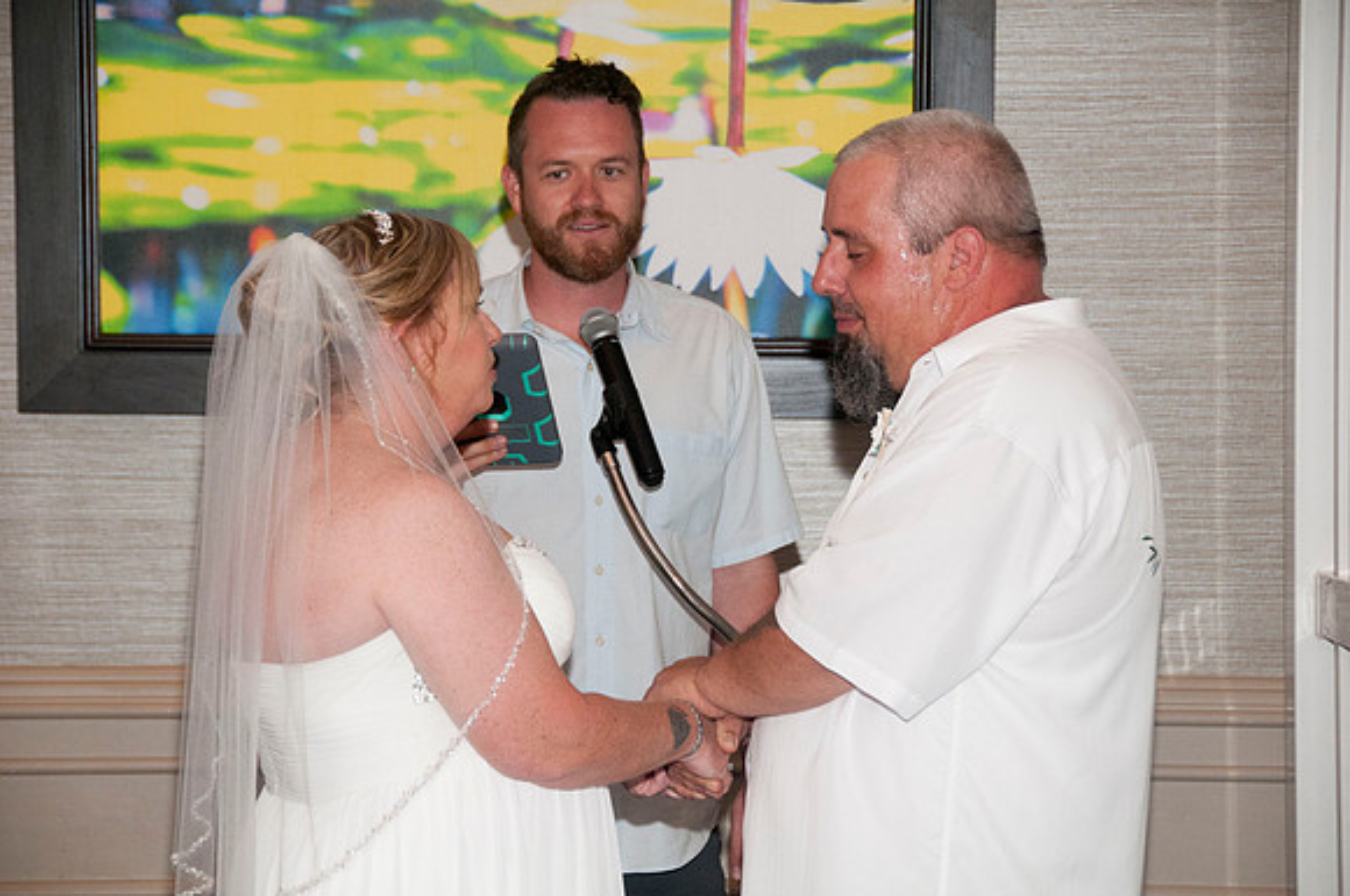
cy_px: 448
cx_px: 675
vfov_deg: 10.1
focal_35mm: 135
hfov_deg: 15.2
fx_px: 5055
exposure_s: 1/125
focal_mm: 90
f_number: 5.6
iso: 800
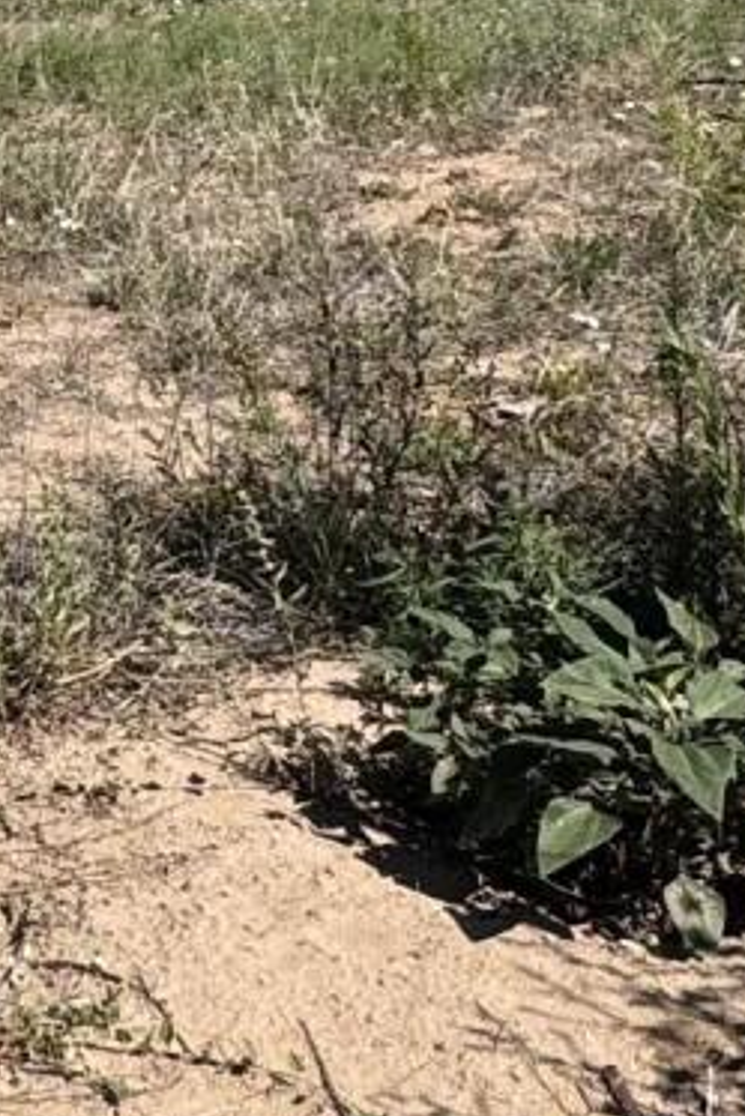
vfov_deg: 25.3
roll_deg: +2.4
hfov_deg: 15.5
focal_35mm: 78
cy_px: 132
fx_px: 2419
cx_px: -509
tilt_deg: -12.2
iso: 50
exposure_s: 1/2494
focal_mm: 2.22
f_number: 2.2
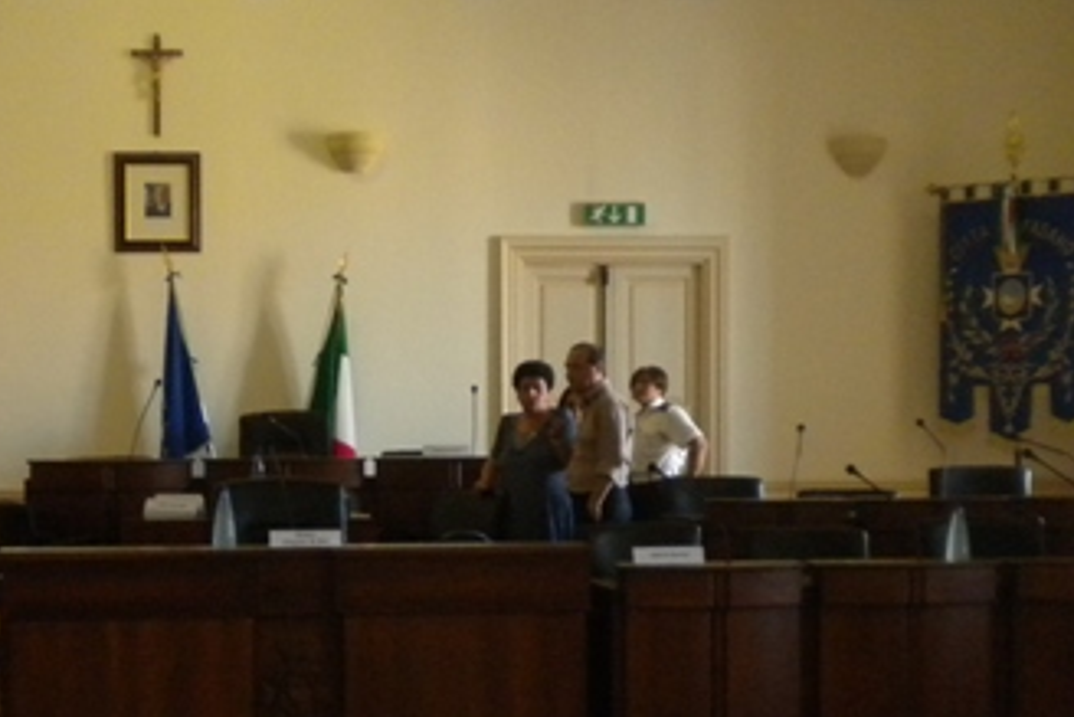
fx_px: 2119
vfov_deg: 19.1
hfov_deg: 28.2
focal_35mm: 71
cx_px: 314
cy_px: 511
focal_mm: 6.3
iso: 400
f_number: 3.1
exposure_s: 1/42
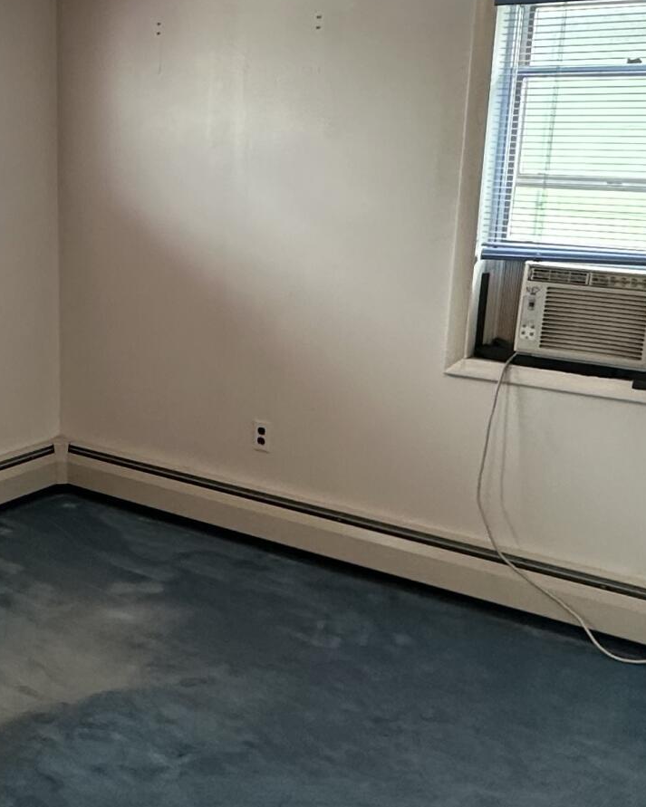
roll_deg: -1.7
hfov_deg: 32.2
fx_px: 1099
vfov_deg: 40.3
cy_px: 412
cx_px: 176
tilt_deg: -14.6
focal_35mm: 46
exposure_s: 1/120
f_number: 2.2
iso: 250
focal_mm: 2.22
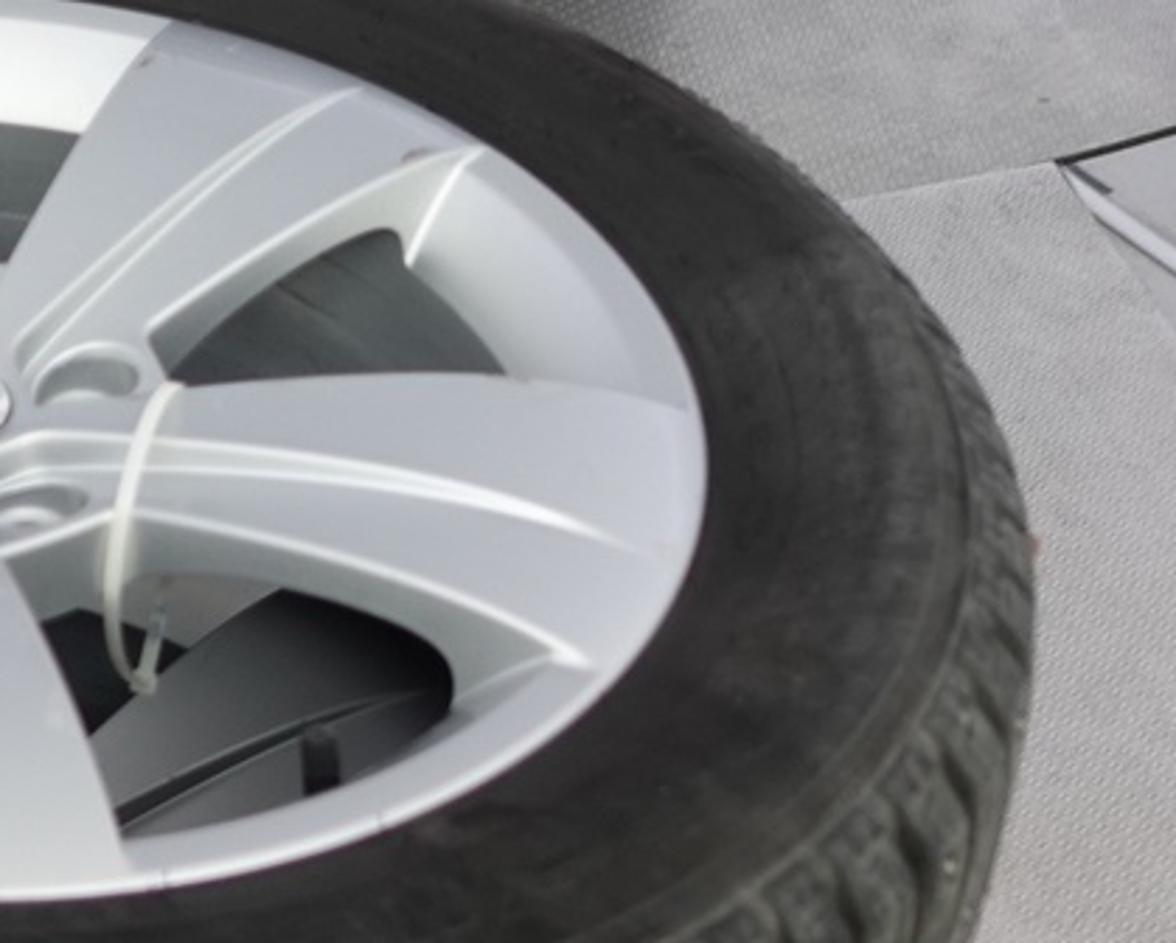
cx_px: -255
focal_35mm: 87
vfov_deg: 17.6
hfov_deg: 20.5
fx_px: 3031
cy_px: 303
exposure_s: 1/30
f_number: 1.8
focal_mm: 9.4
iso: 125
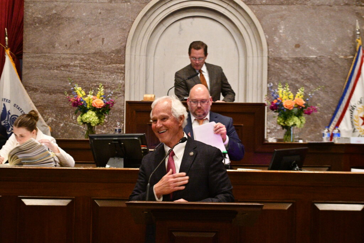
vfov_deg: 18.2
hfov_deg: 27.0
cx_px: 182
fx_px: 758
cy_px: 122
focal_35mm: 75
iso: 11400
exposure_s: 1/60
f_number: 5.6
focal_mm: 50
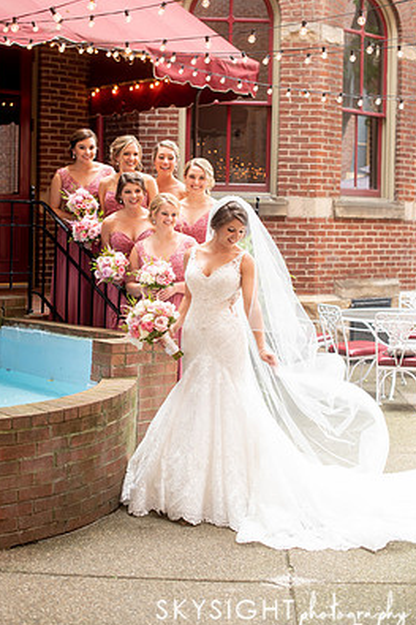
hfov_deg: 23.8
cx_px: 193
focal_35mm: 57
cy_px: 293
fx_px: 989
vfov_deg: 35.1
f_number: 3.2
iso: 400
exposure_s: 1/125
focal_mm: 50
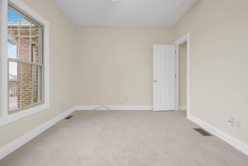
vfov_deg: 70.4
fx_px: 117
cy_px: 83
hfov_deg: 93.3
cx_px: 124
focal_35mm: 17
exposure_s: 1/3
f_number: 7.1
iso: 800
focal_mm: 17
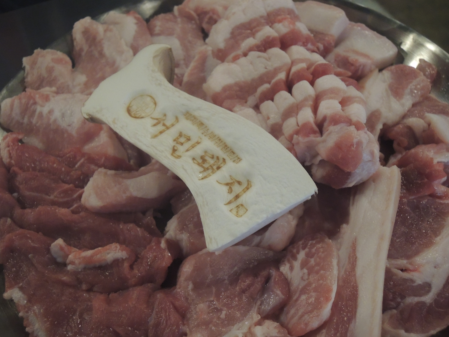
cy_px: 168
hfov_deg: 52.6
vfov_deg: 40.7
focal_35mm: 35
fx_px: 454
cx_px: 224
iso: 800
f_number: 3.2
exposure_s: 1/80
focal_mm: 6.3
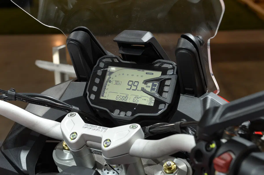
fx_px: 454
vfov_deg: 21.9
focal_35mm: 62
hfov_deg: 32.4
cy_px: 88
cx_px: 132
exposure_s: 1/160
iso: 800
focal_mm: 62
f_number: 8
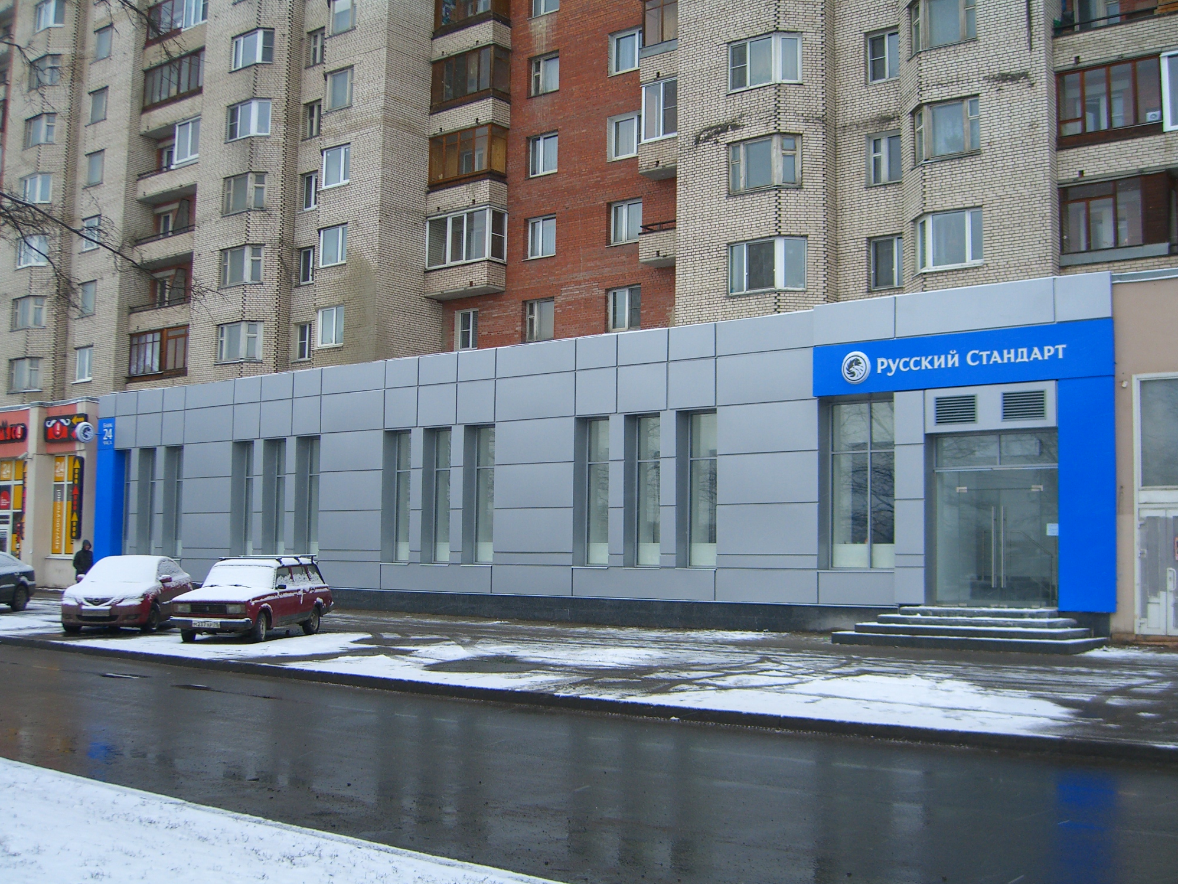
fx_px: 1327
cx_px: 599
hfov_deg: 47.9
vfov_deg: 36.8
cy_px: 444
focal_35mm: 39
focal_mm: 7.9
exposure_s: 1/100
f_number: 2.8
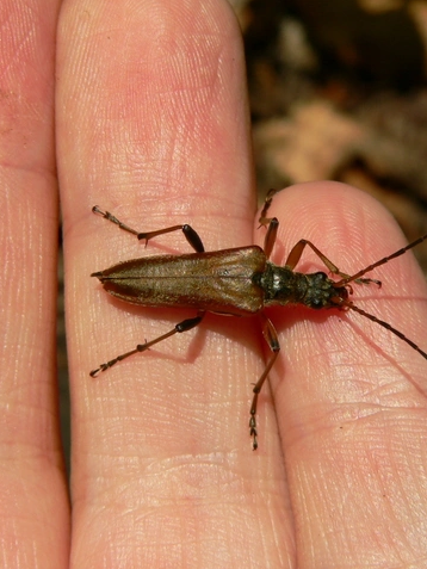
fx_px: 2384
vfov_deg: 13.6
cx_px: 228
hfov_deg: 10.2
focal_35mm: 145
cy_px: 284
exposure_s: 1/640
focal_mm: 18
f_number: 5.6
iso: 80
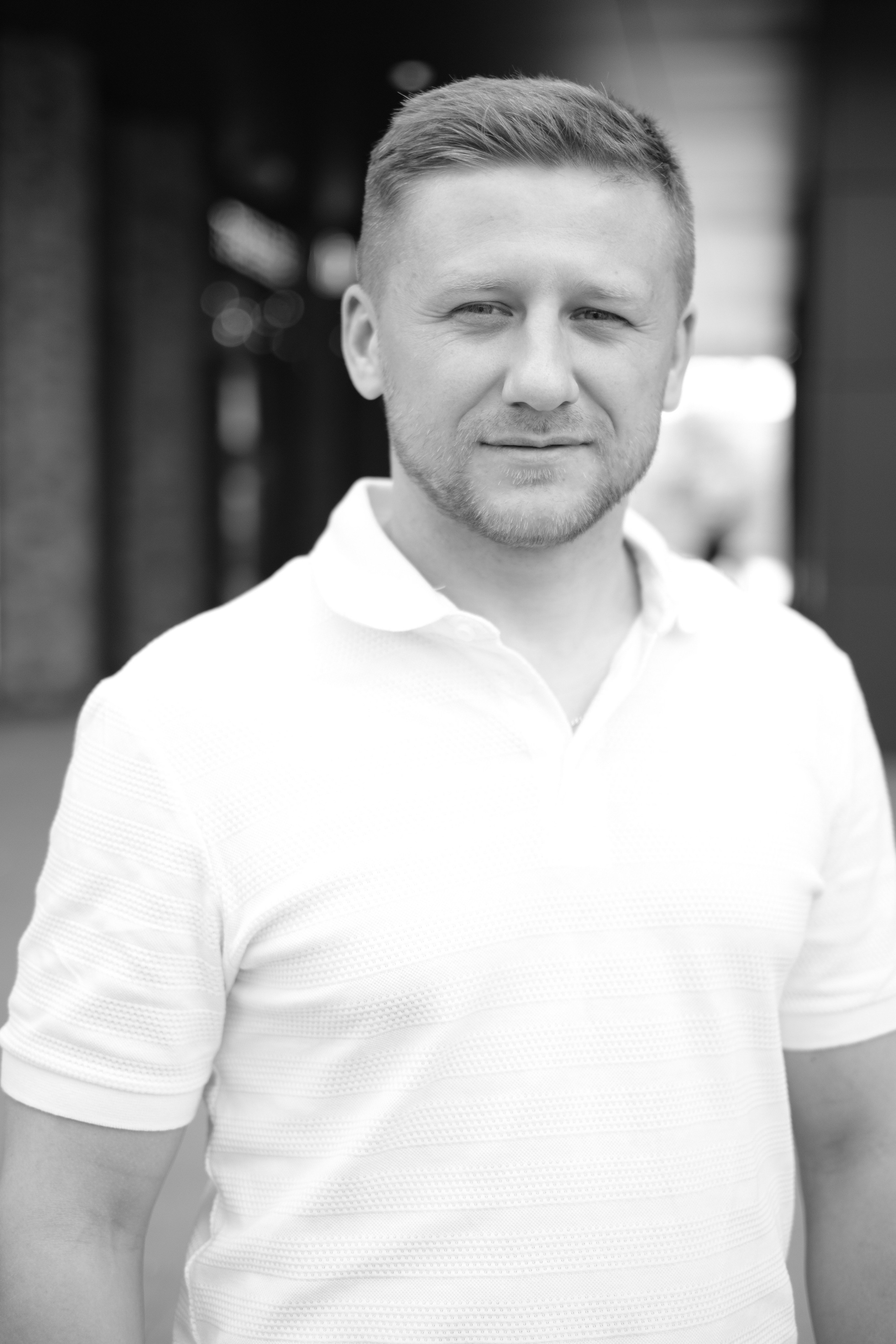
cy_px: 672
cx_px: 448
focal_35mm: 53
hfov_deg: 25.5
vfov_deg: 37.5
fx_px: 1979
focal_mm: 35
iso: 160
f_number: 1.4
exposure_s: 1/1000
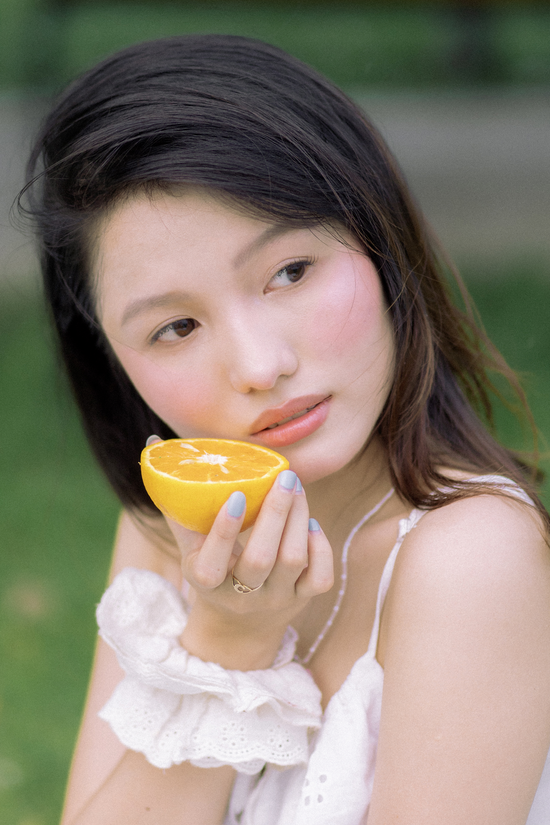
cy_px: 412
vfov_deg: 16.1
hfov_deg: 10.8
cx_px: 275
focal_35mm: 127
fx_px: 2910
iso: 400
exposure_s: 1/640
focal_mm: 85
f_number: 1.8
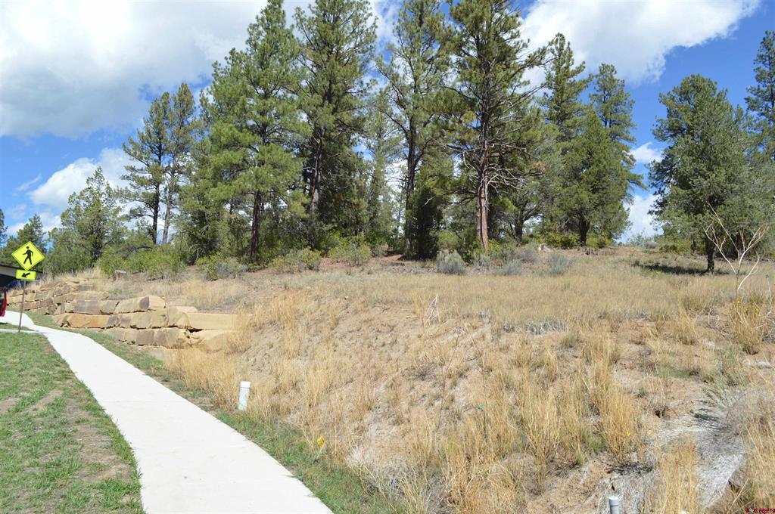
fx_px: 581
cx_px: 388
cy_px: 257
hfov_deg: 67.4
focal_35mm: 27
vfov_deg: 47.8
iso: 100
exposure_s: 1/250
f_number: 8
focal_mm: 18
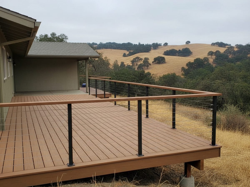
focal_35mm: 24
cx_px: 125
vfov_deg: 56.8
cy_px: 94
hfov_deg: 71.6
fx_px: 173
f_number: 1.78
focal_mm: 6.8
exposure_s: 1/860
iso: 647
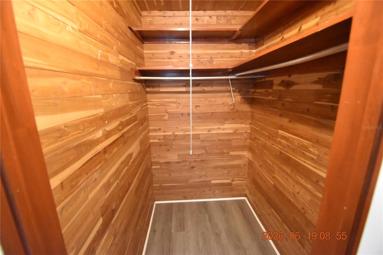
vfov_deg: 77.3
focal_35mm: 15
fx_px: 160
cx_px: 192
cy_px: 128
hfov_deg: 100.4
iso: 8000
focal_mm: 10
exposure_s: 1/60
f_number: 3.5
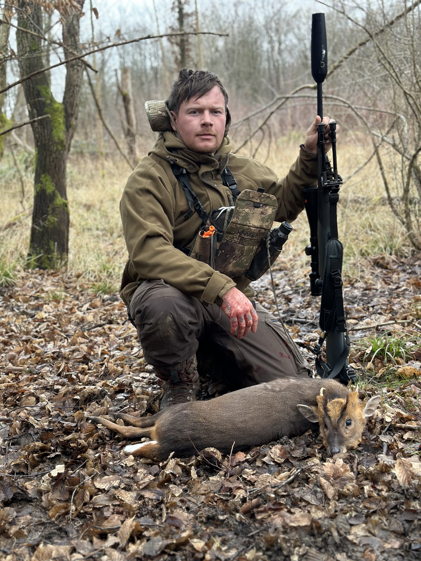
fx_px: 778
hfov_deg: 30.3
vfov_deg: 39.7
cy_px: 280
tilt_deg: -9.0
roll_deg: +2.9
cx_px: 210
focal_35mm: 48
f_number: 1.78
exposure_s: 1/60
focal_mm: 6.86
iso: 160
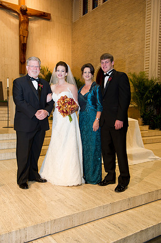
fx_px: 229
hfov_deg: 38.8
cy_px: 122
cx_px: 80
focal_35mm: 34
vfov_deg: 55.8
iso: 800
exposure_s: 1/60
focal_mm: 34
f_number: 4.5
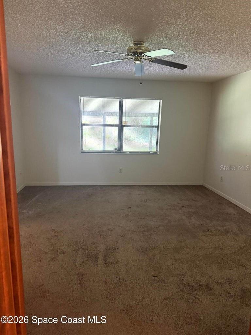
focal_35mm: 24
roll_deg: -1.1
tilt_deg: -11.5
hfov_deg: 56.8
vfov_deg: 71.6
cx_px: 126
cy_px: 168
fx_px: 232
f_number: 1.78
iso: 500
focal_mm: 6.76
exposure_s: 1/60
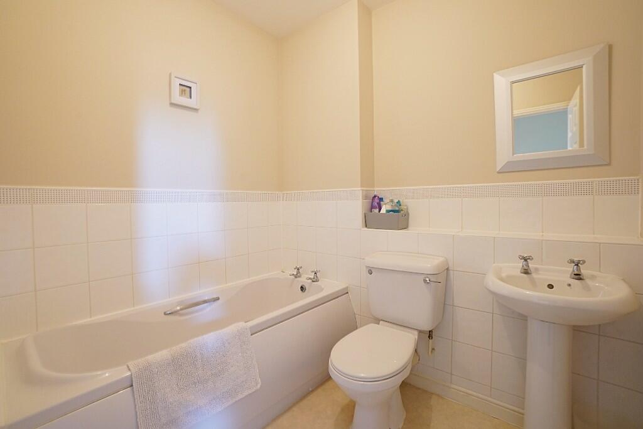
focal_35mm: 15
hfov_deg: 100.4
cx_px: 322
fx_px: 268
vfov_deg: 77.3
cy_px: 214
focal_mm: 10
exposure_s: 1/1.6
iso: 640
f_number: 11
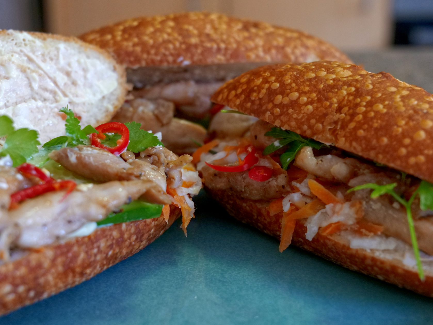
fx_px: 826
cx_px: 194
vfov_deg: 22.3
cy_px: 164
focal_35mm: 66
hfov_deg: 29.4
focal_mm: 60
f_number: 7.1
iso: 6400
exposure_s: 1/60
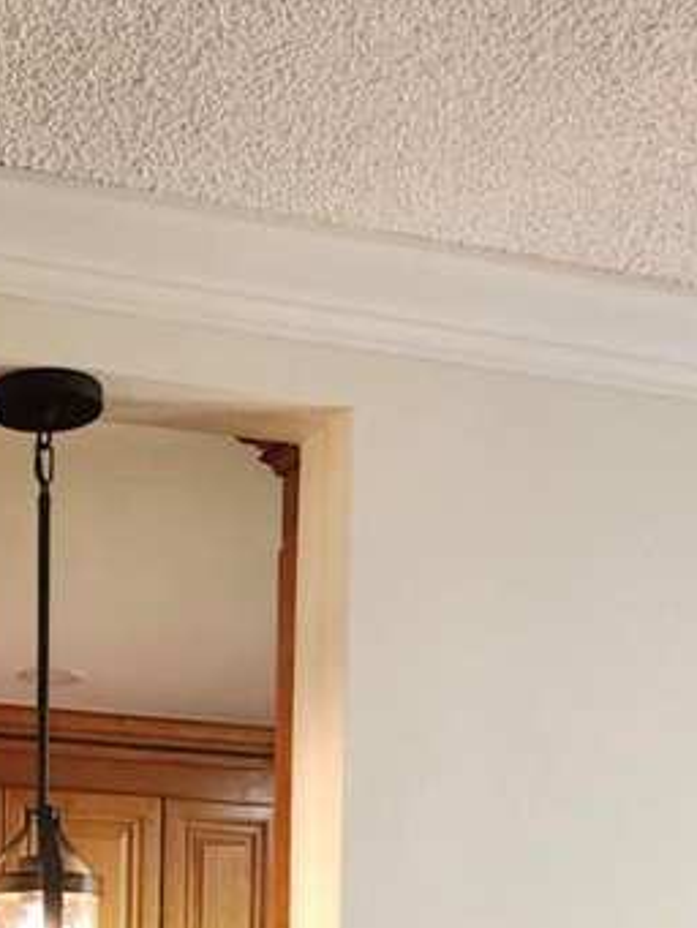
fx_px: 1932
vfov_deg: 22.6
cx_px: 5
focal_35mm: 72
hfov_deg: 19.9
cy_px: 1355
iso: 100
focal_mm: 5.54
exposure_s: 1/30
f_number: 1.8
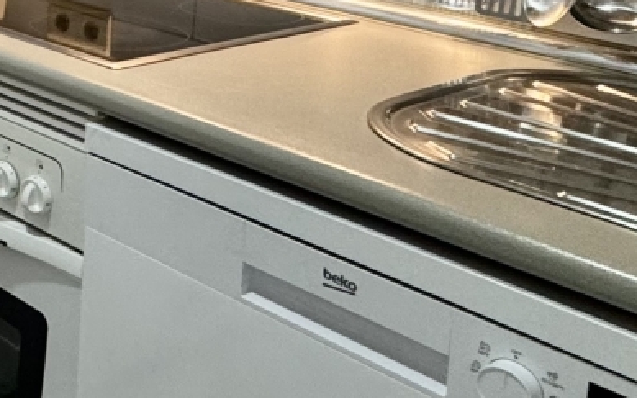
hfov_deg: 27.0
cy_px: -126
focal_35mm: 61
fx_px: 1059
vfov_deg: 19.5
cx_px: -231
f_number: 2.2
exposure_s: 1/50
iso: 200
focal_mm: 2.22
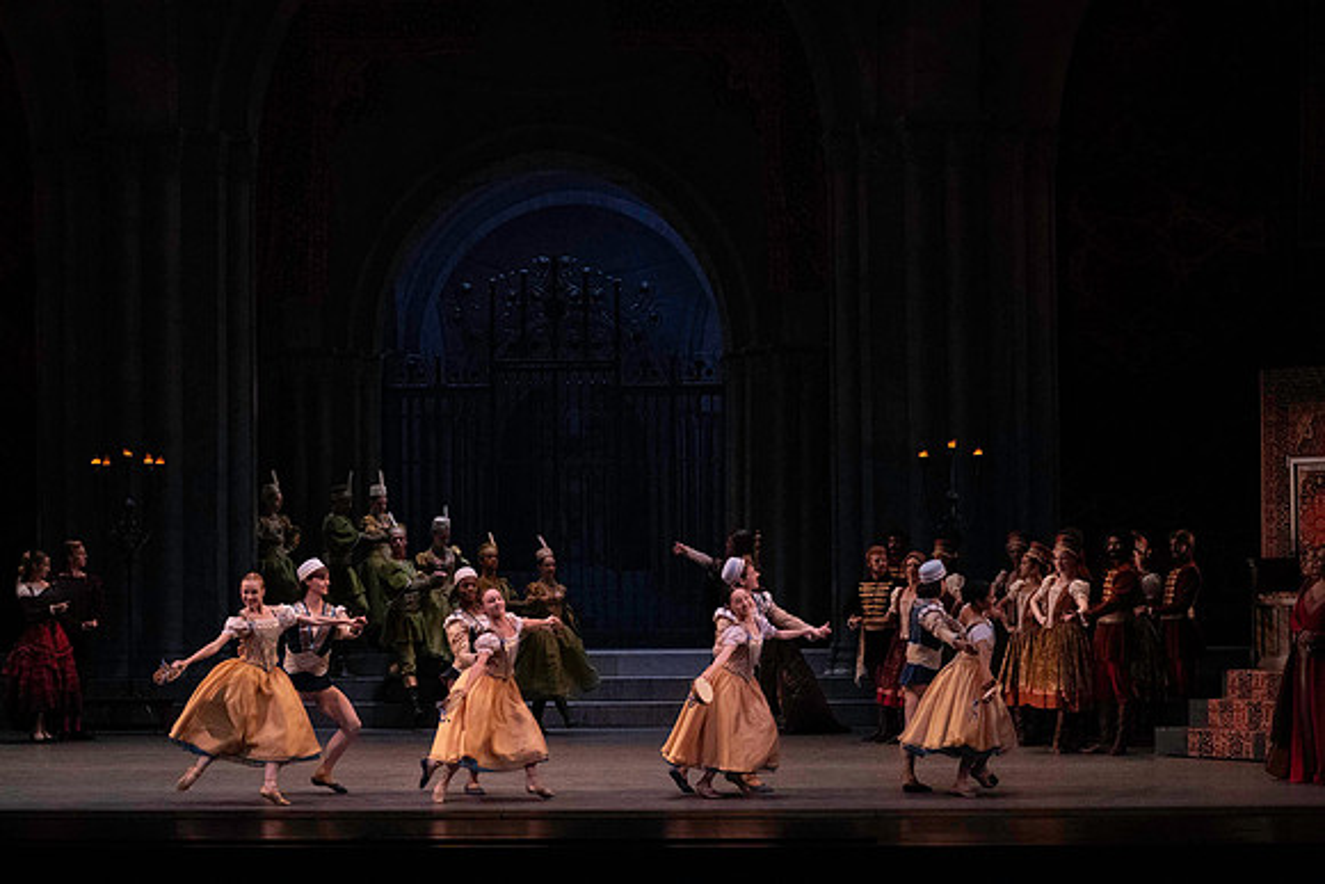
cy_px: 442
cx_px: 662
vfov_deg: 15.4
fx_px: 3276
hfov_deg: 22.9
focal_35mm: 89
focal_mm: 89
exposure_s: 1/400
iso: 12800
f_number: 7.1
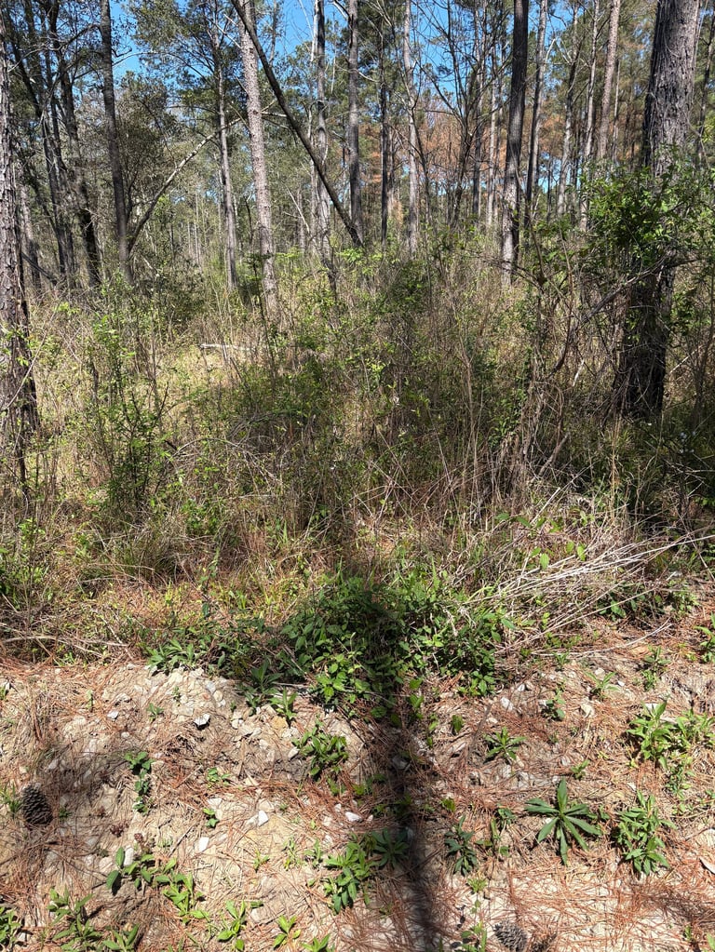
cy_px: 476
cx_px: 358
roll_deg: -0.2
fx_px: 716
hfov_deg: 53.1
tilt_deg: -12.3
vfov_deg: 67.3
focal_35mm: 26
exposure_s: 1/1311
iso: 50
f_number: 1.6
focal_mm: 5.96
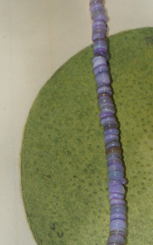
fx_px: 915
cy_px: 171
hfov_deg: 9.5
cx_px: 26
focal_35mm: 137
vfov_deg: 15.2
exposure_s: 1/100
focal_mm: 21
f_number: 6.3
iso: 100
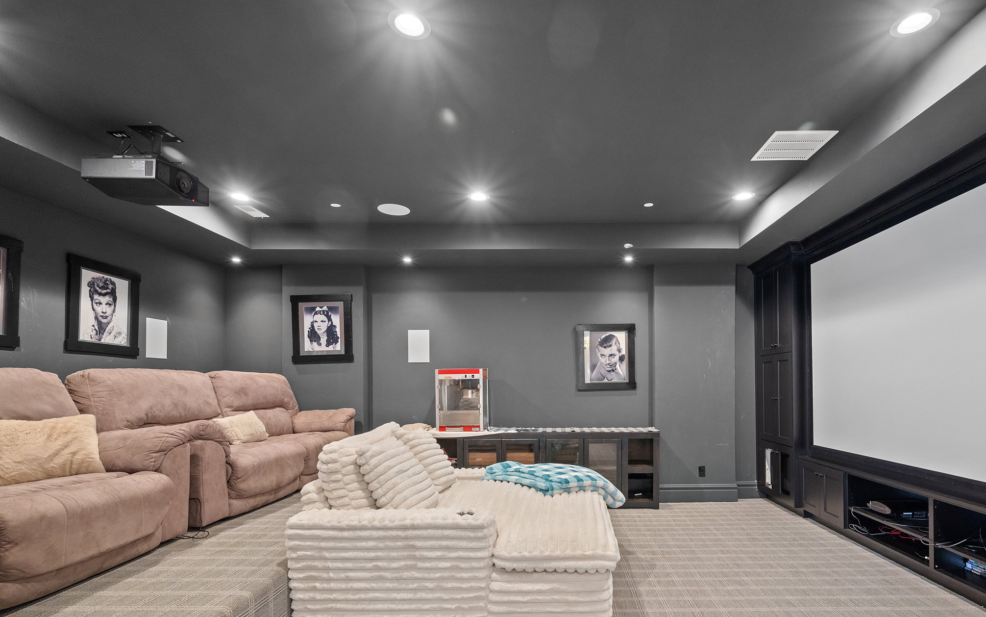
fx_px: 511
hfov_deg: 87.6
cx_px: 553
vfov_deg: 61.5
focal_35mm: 19
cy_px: 380
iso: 500
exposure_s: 2.5
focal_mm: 15
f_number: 8
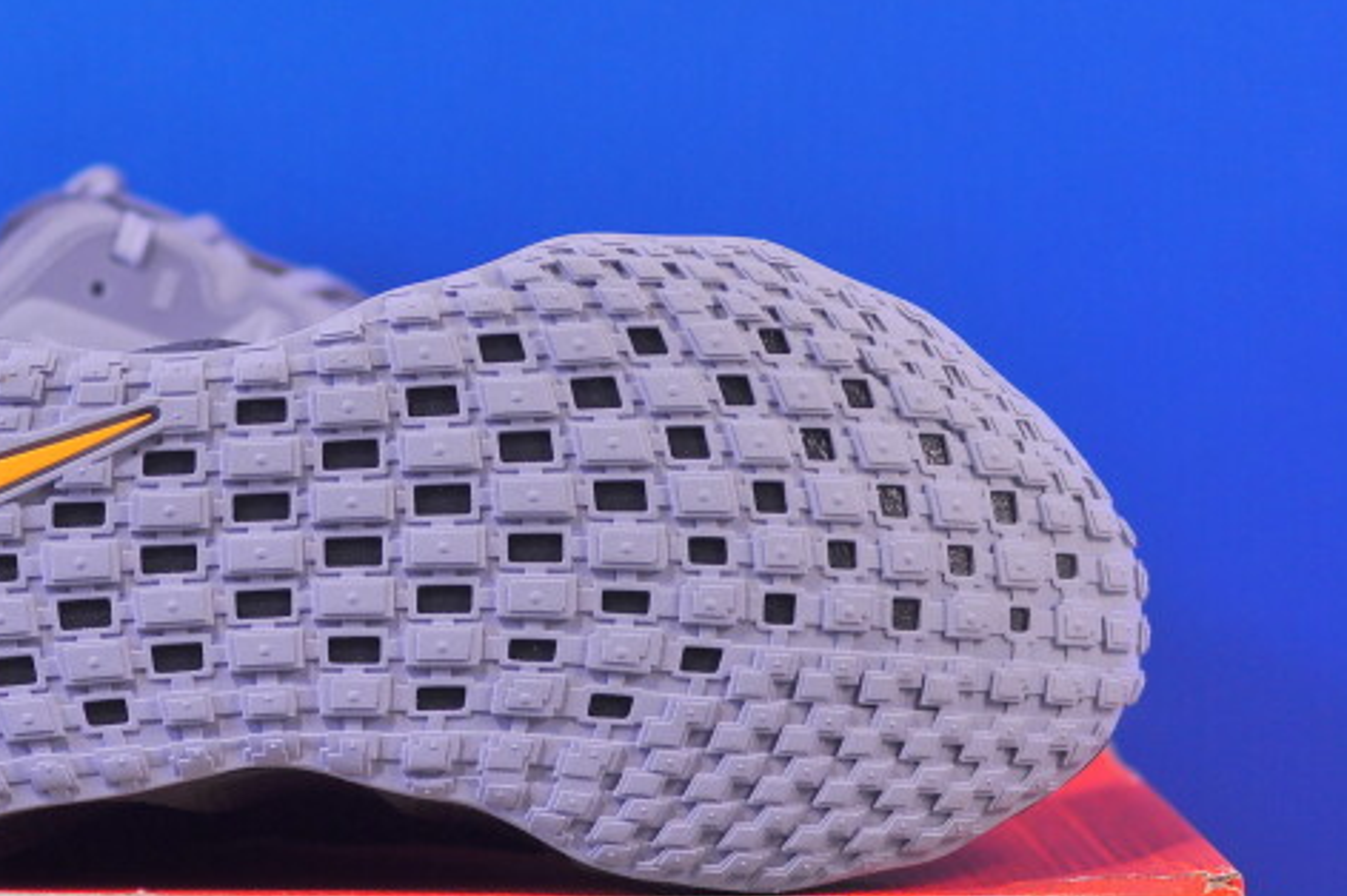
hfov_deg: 16.0
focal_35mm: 127
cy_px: 273
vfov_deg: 10.8
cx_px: 283
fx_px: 4748
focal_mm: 50
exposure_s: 1/320
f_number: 2.5
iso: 250
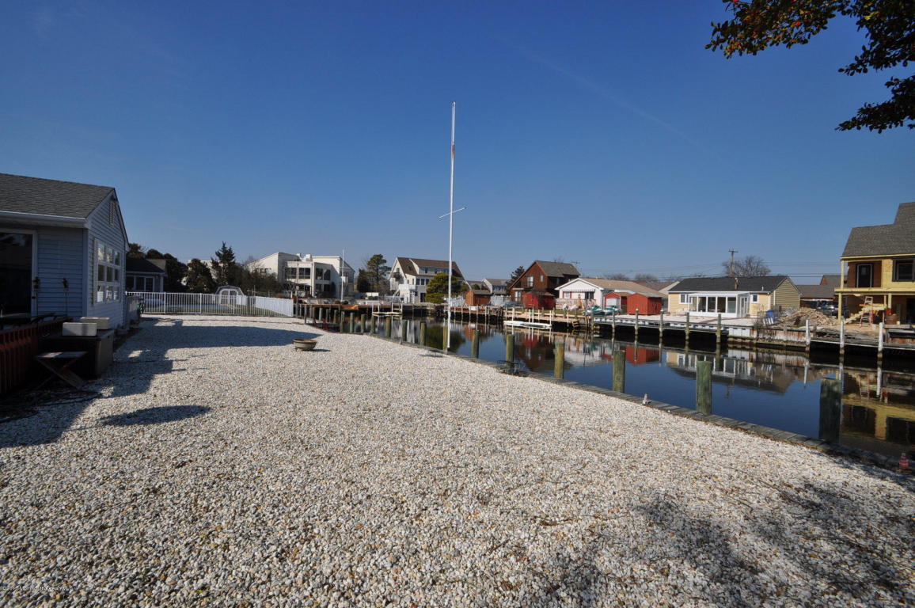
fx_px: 381
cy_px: 304
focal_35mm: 15
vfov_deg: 77.2
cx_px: 458
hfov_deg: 100.5
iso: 200
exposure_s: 1/500
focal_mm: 10
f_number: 11
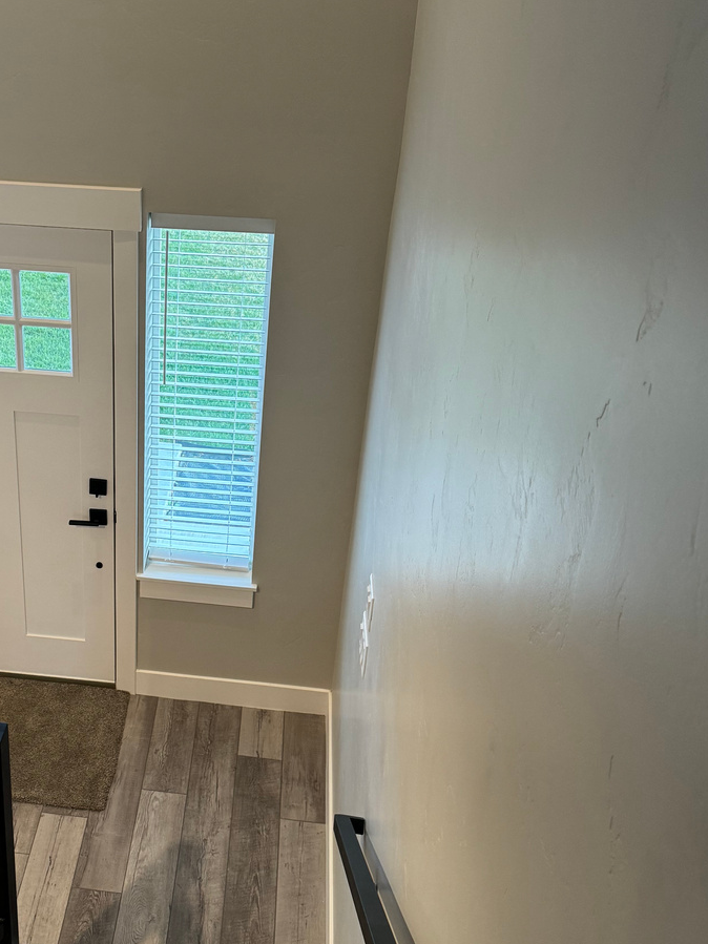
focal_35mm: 41
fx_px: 1118
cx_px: 141
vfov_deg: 45.8
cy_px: 464
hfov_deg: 34.1
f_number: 1.78
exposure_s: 1/60
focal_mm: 6.86
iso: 250
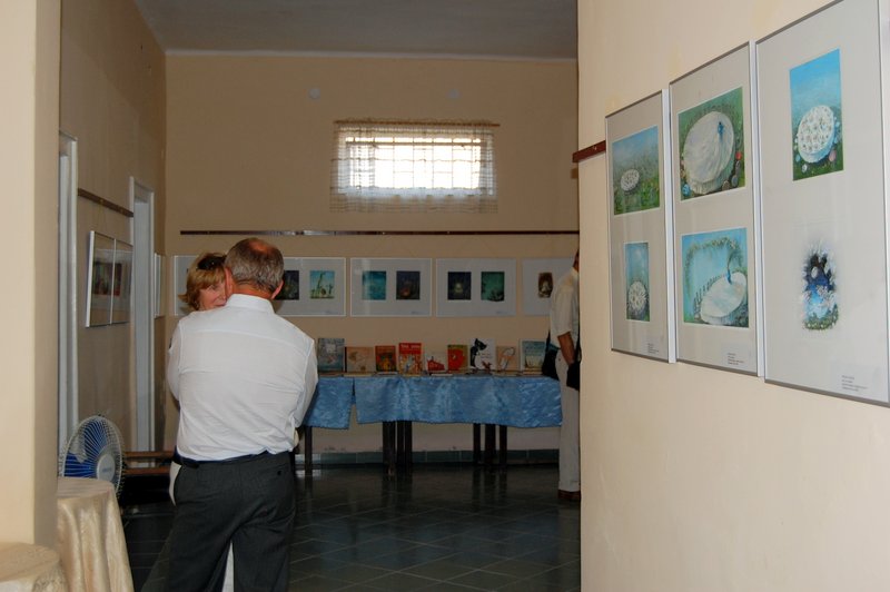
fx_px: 1149
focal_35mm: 46
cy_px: 296
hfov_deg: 42.4
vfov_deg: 28.9
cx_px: 445
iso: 400
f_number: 4.5
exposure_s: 1/60
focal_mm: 31
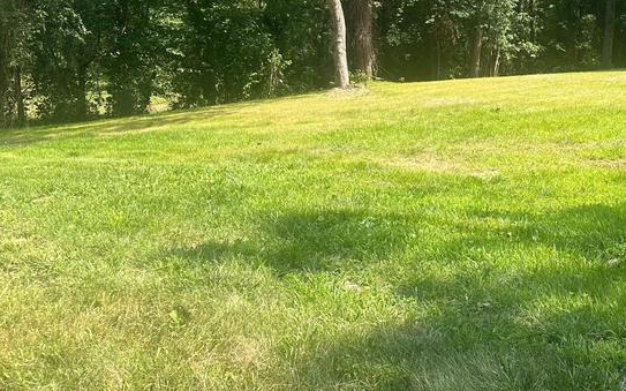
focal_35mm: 48
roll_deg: -1.4
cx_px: 491
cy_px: 84
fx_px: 819
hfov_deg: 40.3
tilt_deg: -6.6
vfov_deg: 26.4
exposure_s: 1/1473
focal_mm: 6.86
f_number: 1.78
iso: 80
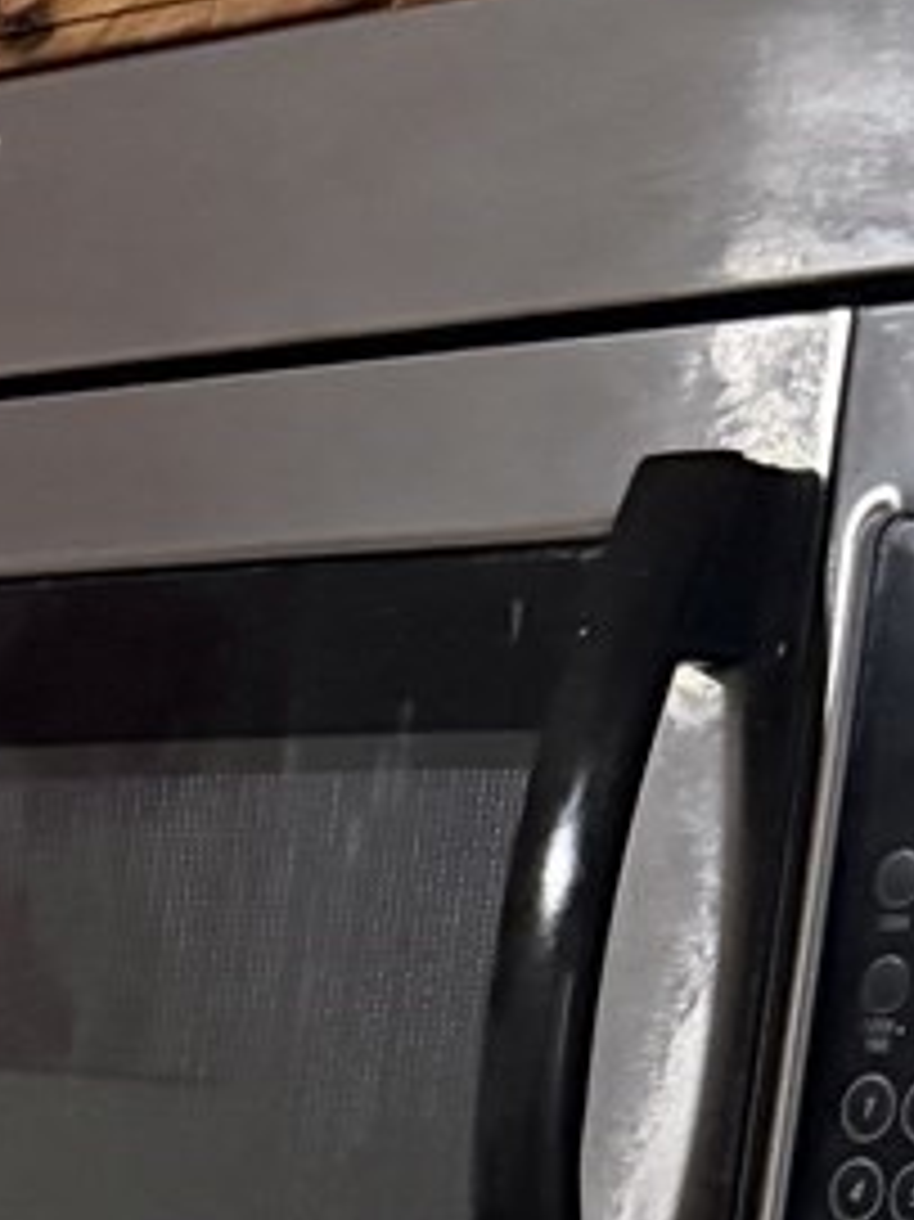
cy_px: 2377
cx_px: -864
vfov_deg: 12.8
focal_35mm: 136
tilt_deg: -16.3
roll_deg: -4.0
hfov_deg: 10.1
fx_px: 4792
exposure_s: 1/40
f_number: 1.78
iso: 1000
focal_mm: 6.76
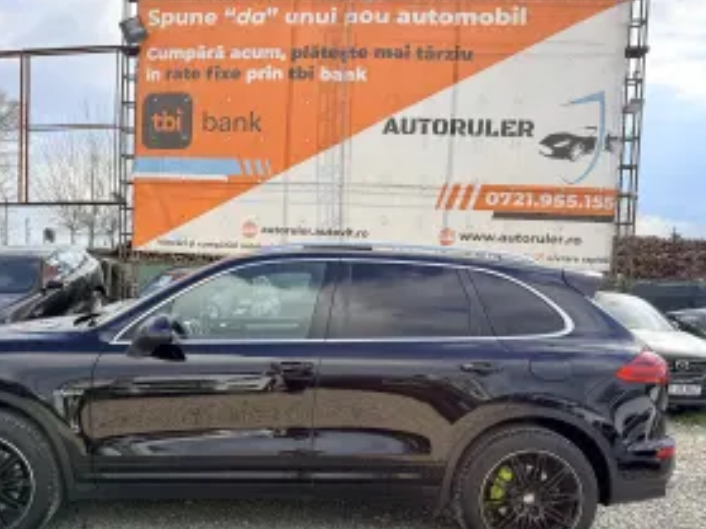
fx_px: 632
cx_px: 301
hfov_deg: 58.1
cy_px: 324
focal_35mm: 31
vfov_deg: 45.1
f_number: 1.78
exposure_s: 1/1385
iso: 100
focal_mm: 6.76
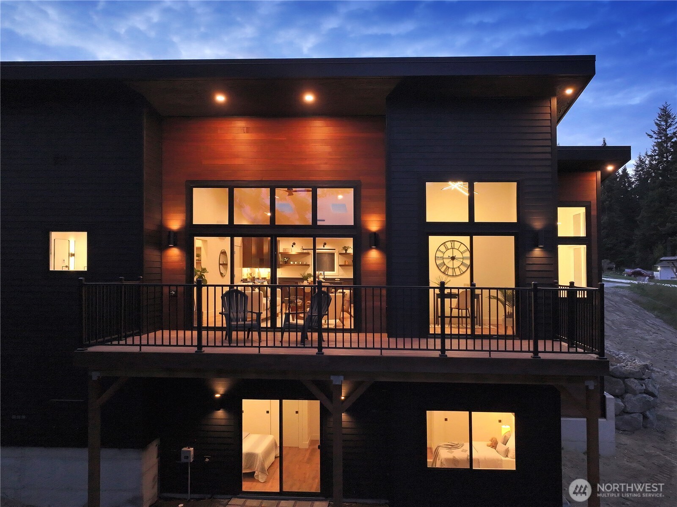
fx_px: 469
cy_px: 254
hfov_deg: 71.6
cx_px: 338
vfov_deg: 56.8
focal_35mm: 24
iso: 1060
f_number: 2.8
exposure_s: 1/5
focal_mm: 12.29
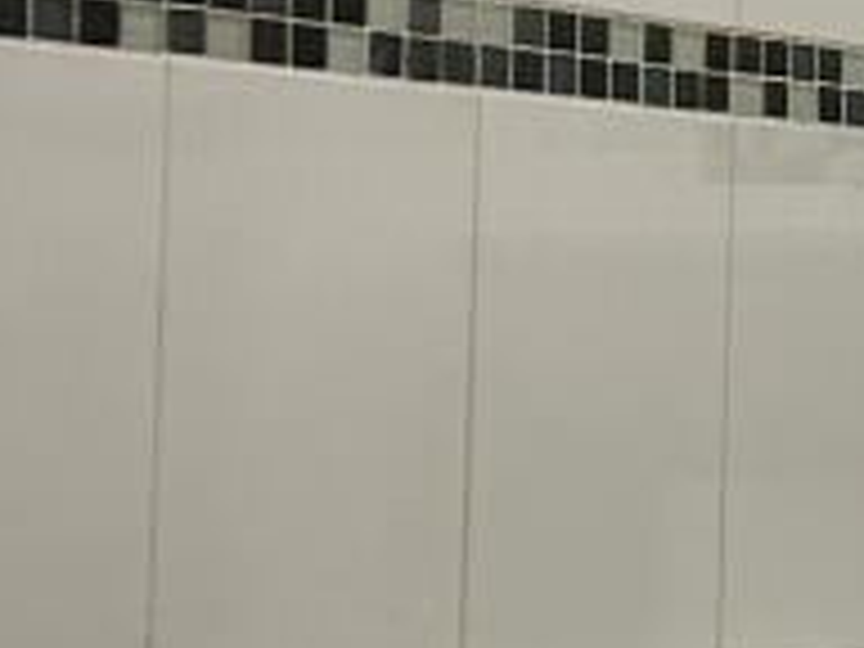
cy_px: 310
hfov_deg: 11.3
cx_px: 2223
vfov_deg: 10.7
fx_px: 3469
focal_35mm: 139
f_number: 1.5
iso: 125
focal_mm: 5.7
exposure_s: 1/100
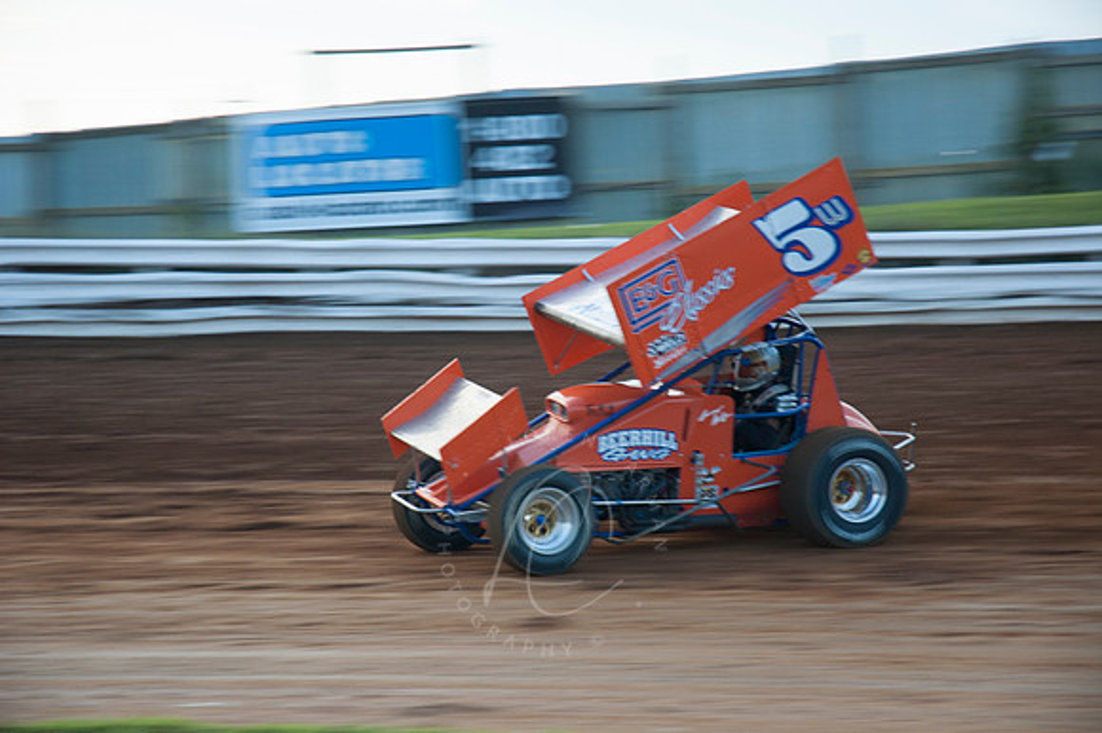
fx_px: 3212
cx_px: 551
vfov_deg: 13.0
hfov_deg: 19.5
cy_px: 366
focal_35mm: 105
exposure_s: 1/160
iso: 200
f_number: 4.5
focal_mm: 70
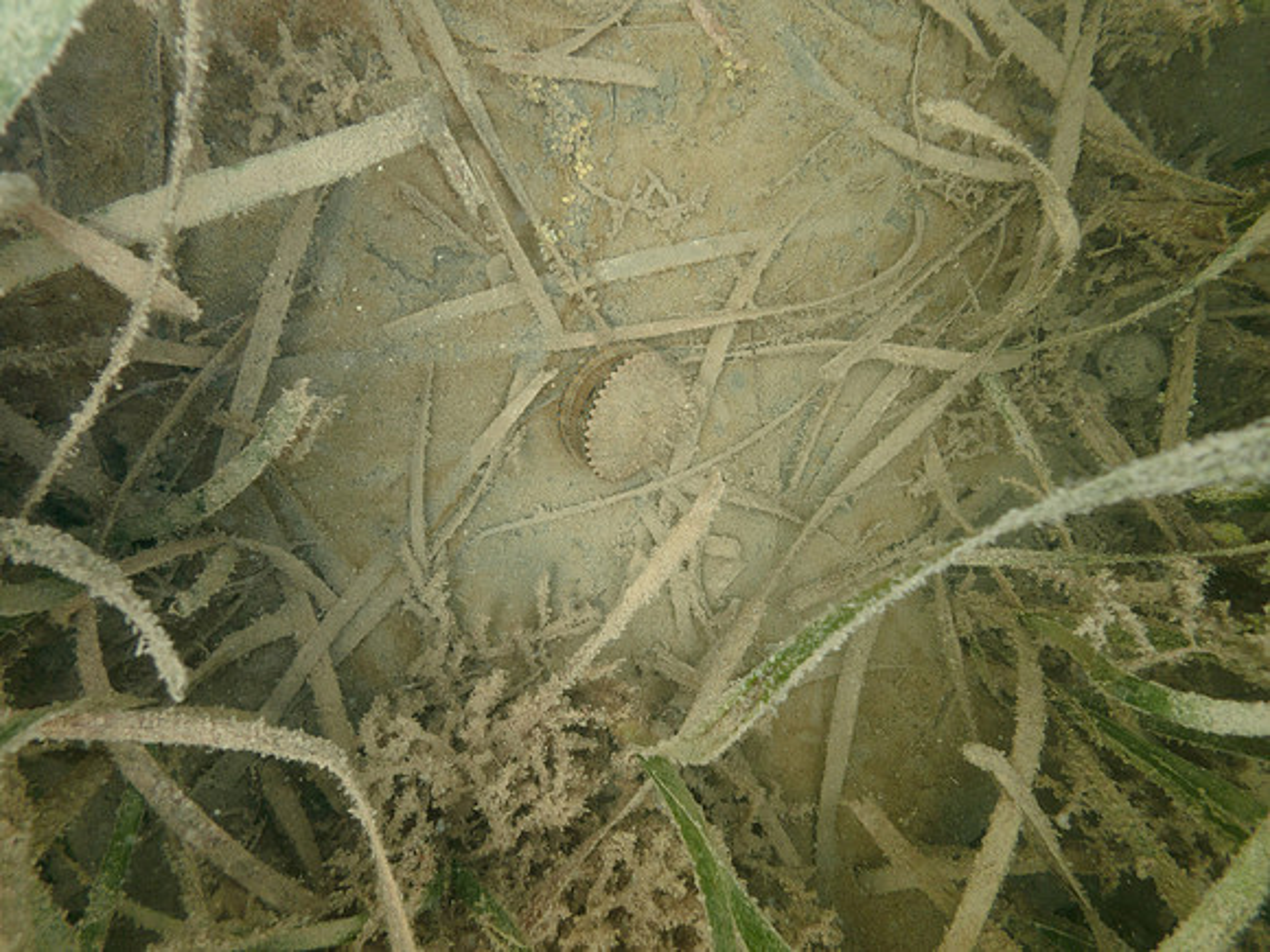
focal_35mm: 25
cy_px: 476
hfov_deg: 69.4
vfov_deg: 54.9
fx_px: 917
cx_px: 635
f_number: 2.8
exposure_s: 1/100
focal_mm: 4.5
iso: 100
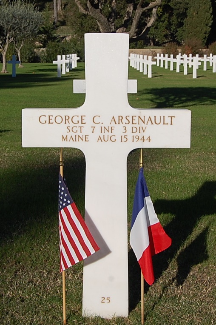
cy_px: 162
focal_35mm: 33
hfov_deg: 39.9
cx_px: 108
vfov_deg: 57.3
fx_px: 298
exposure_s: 1/400
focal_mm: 22
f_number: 10
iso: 200
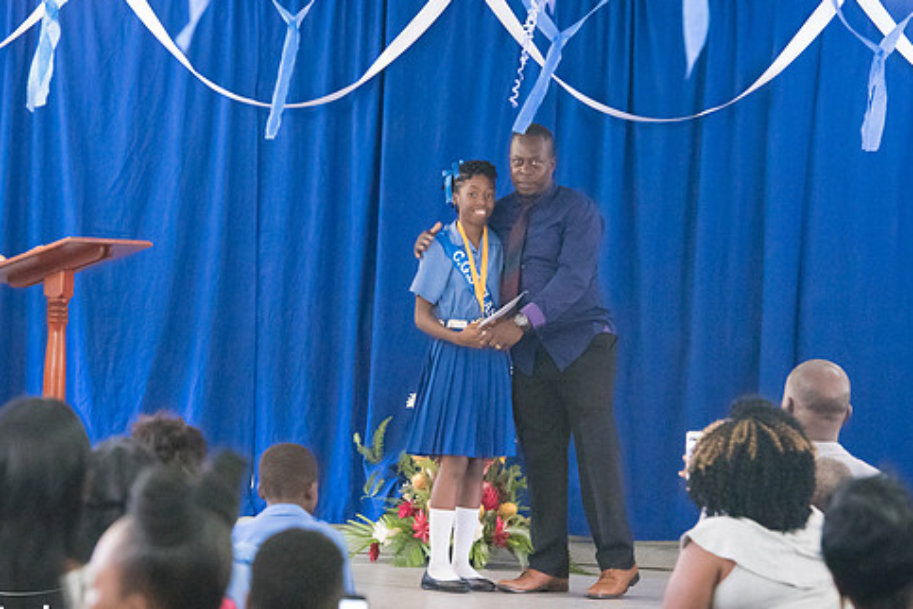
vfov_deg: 7.9
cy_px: 309
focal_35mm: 174
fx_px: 4412
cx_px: 469
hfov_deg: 11.8
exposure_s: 1/200
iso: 22800
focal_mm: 145
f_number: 6.3
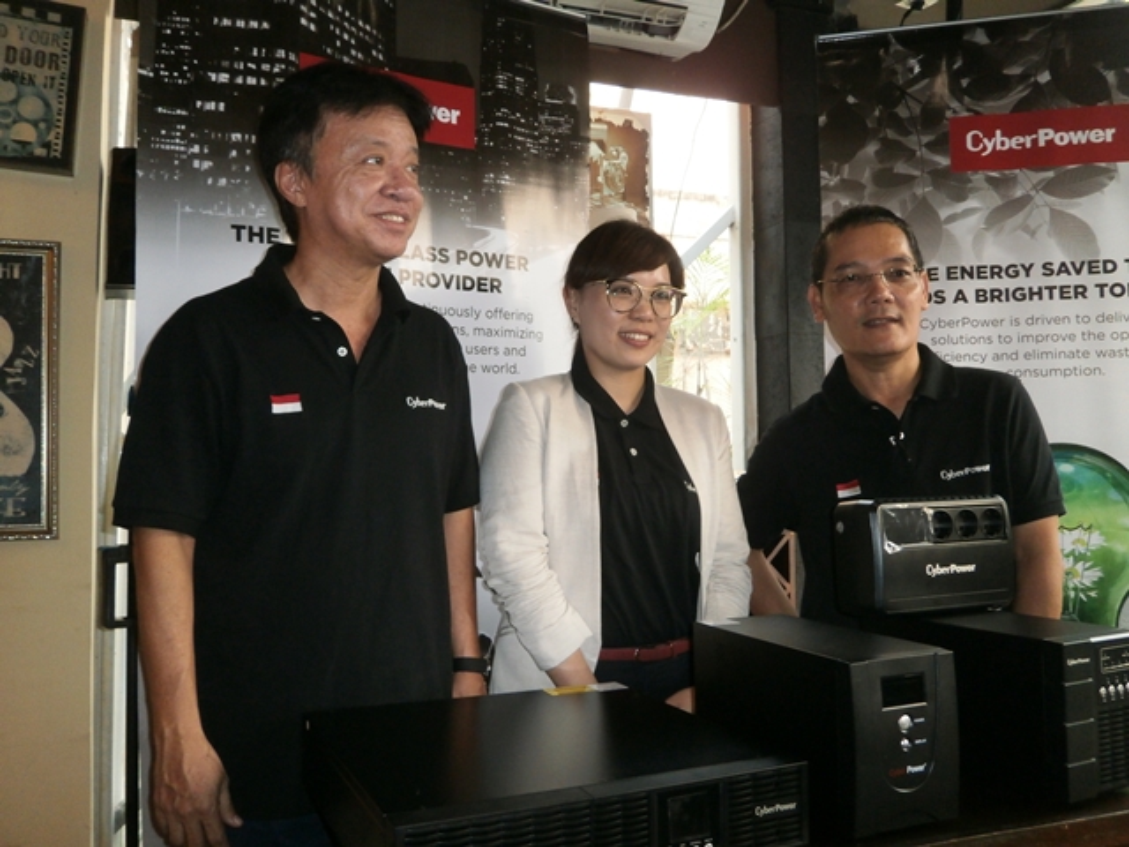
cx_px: 564
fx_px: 1011
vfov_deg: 45.4
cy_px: 424
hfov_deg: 58.4
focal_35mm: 31
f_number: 2.9
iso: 200
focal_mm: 5.5
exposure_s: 1/30
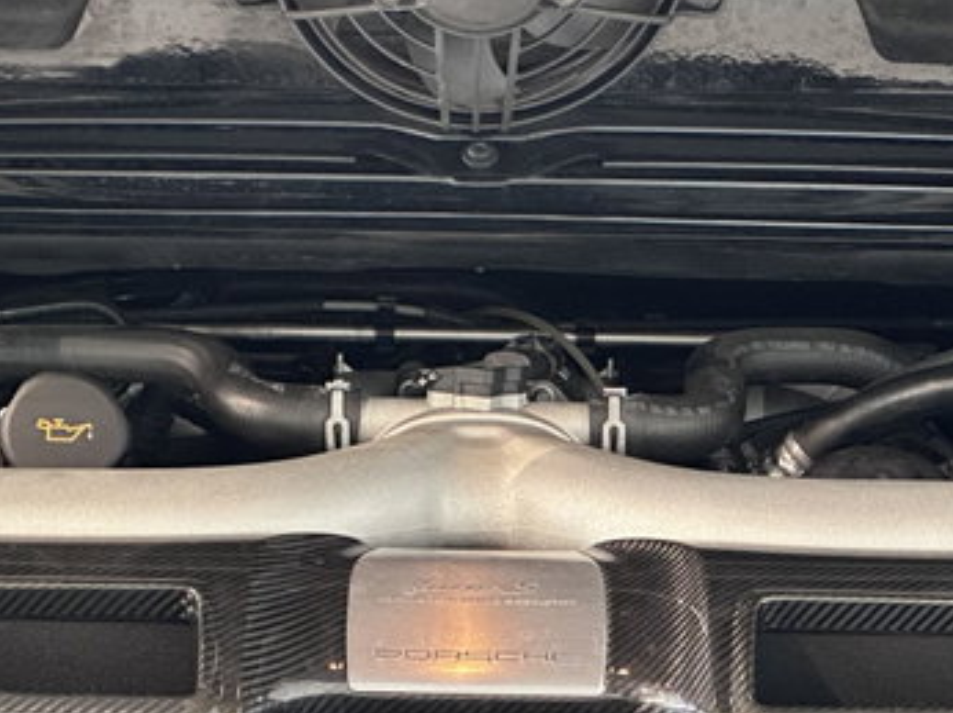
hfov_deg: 11.6
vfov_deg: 8.7
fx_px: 4704
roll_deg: -1.5
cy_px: 127
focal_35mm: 171
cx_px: 501
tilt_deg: -12.2
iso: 500
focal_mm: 9
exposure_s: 1/60
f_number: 2.8
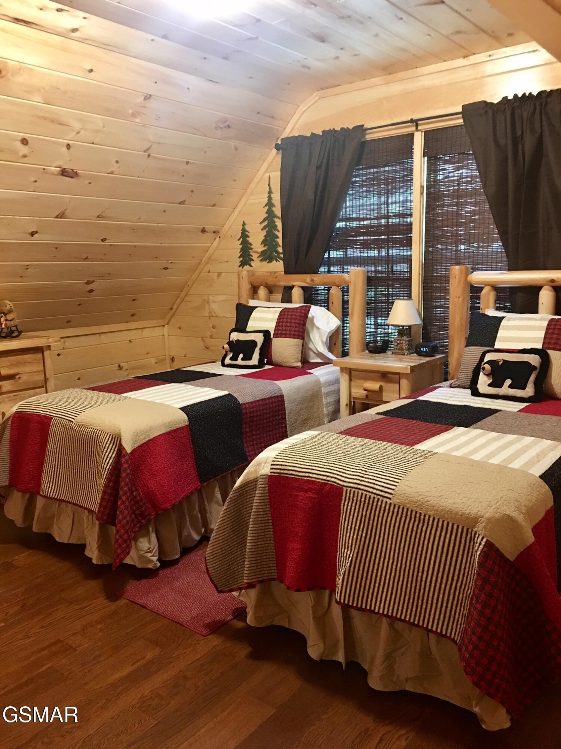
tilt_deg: -9.3
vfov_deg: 61.7
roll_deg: +1.5
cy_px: 374
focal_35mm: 29
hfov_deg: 48.2
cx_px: 280
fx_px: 627
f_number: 2.2
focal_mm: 4.15
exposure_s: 1/4
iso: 64
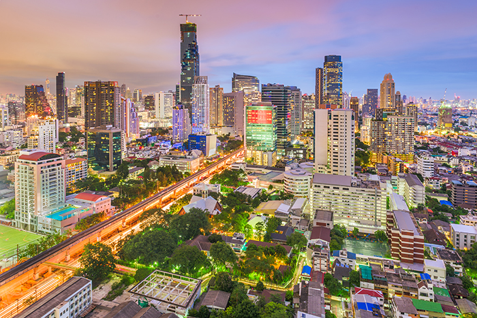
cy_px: 159
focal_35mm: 24
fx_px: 318
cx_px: 238
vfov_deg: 53.2
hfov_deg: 73.7
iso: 100
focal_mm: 24
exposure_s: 30
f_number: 8
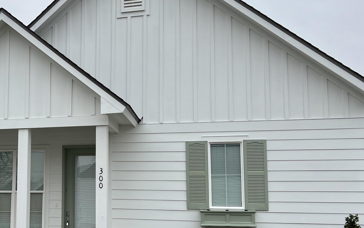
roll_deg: -0.4
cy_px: 142
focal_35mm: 51
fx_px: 506
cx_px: 66
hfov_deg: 37.9
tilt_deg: +8.0
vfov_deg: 25.3
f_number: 1.5
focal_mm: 5.7
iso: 50
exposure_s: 1/705
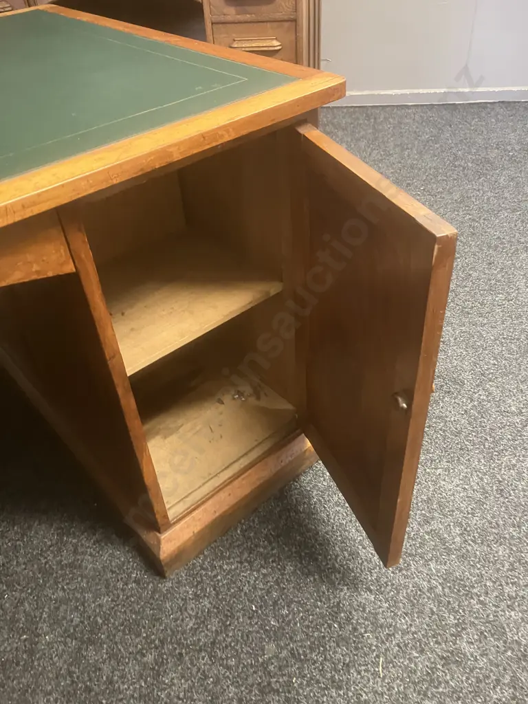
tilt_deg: -37.9
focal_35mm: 28
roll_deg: +4.4
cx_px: 264
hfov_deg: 49.7
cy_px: 352
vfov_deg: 63.4
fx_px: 569
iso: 500
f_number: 1.8
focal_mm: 3.99
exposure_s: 1/25
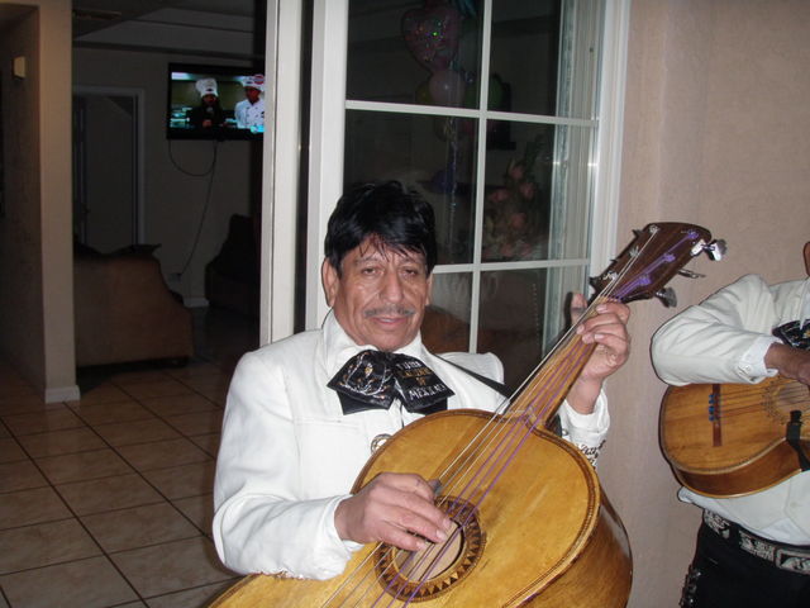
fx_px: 889
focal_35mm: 38
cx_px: 405
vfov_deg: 37.7
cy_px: 304
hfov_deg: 49.0
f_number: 3.5
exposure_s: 1/30
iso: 125
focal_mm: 6.7
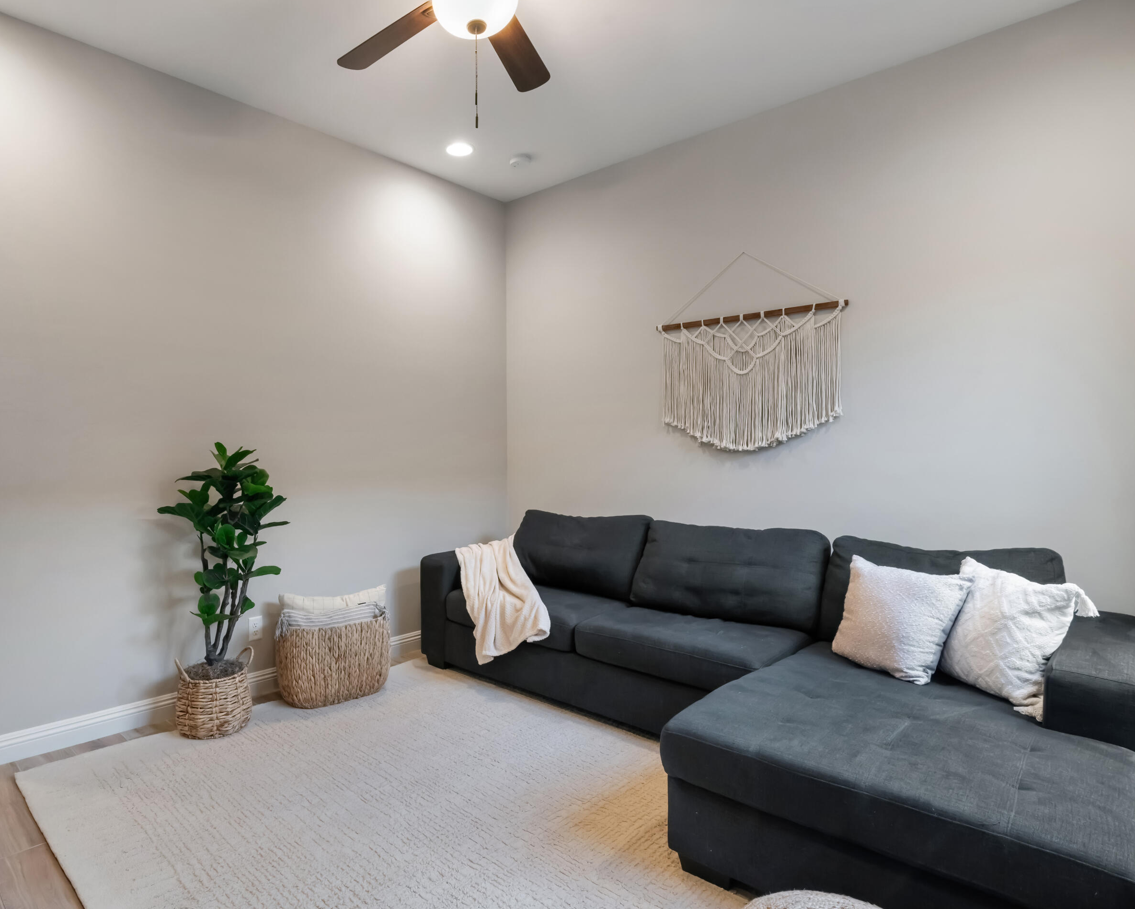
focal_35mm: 19
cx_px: 454
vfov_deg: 70.8
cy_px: 441
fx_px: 638
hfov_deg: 82.3
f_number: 10
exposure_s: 1/40
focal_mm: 16
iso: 1600
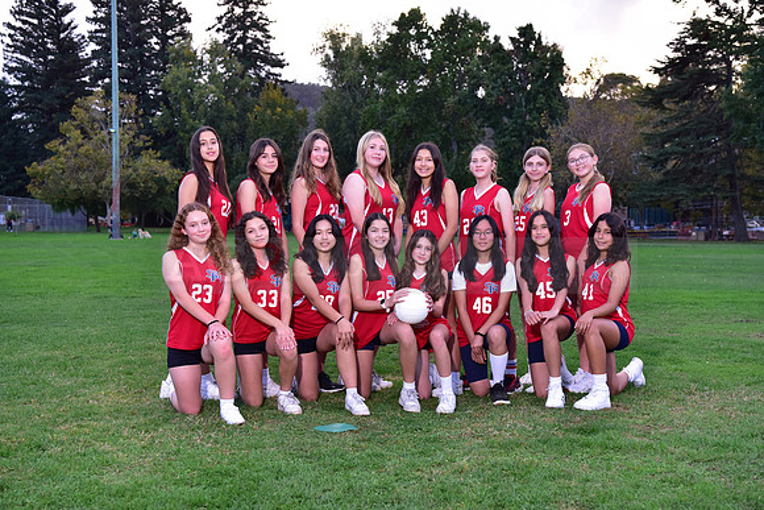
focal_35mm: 50
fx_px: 1061
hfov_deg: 39.6
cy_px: 255
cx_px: 382
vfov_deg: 27.0
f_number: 5
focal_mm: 50
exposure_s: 1/250
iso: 640
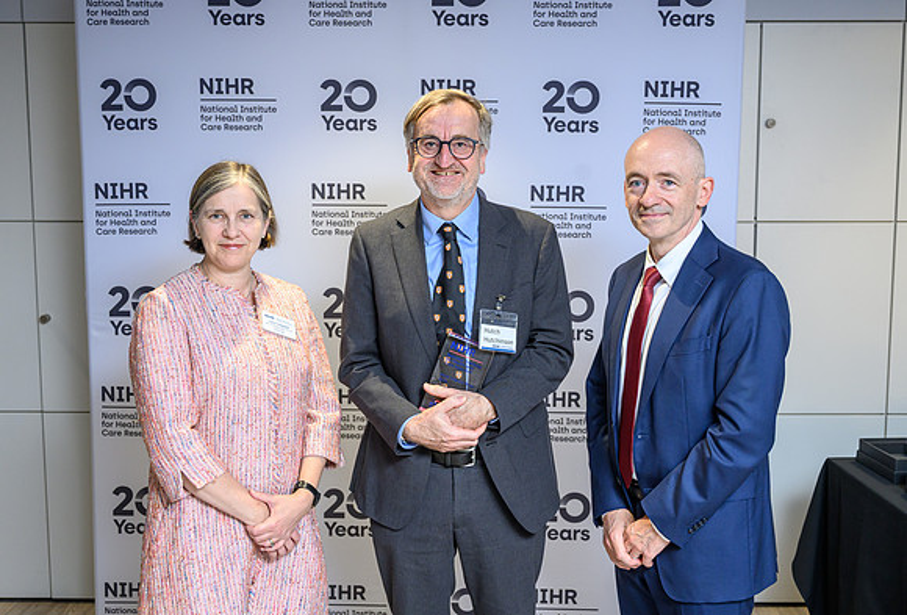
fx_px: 1049
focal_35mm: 41
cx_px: 491
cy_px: 288
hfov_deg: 46.7
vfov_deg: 32.6
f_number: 4.5
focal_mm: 38
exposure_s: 1/200
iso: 1250
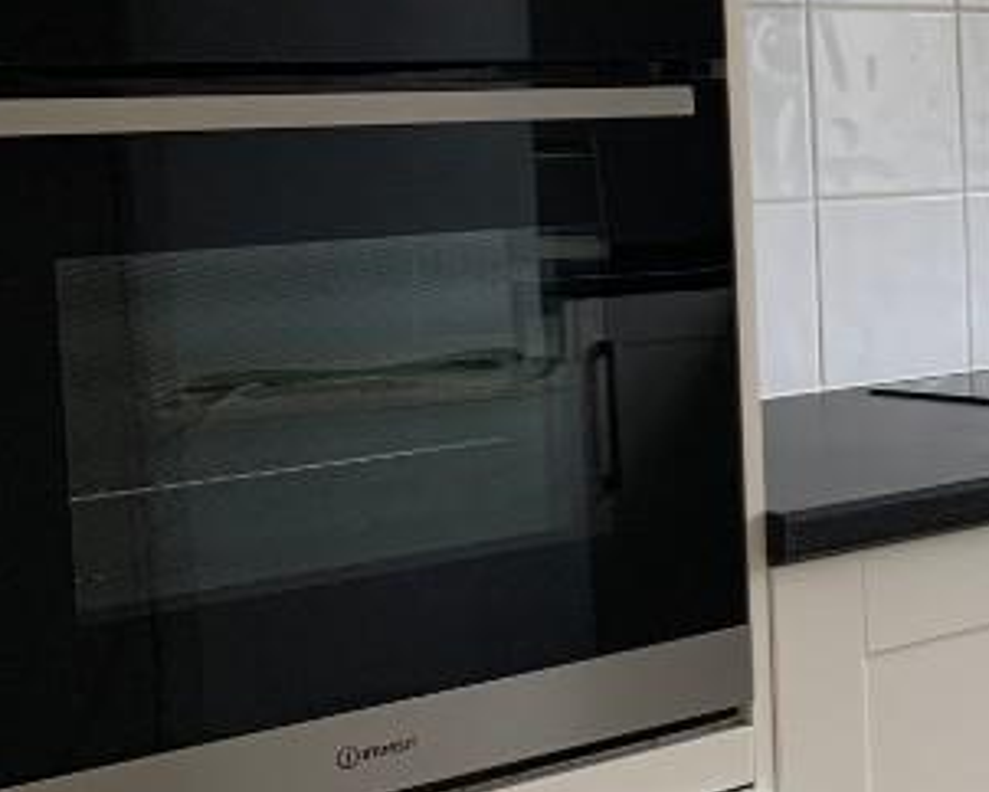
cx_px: 1487
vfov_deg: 17.9
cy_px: 327
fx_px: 2519
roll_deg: +0.3
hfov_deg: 19.4
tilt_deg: -4.5
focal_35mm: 86
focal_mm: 4.25
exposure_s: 1/121
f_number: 1.8
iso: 40
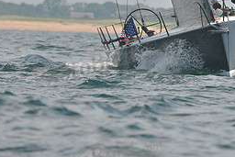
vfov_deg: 1.5
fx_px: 5917
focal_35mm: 906
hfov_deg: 2.3
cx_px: 210
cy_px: 4
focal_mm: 400
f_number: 9
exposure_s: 1/800
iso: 280
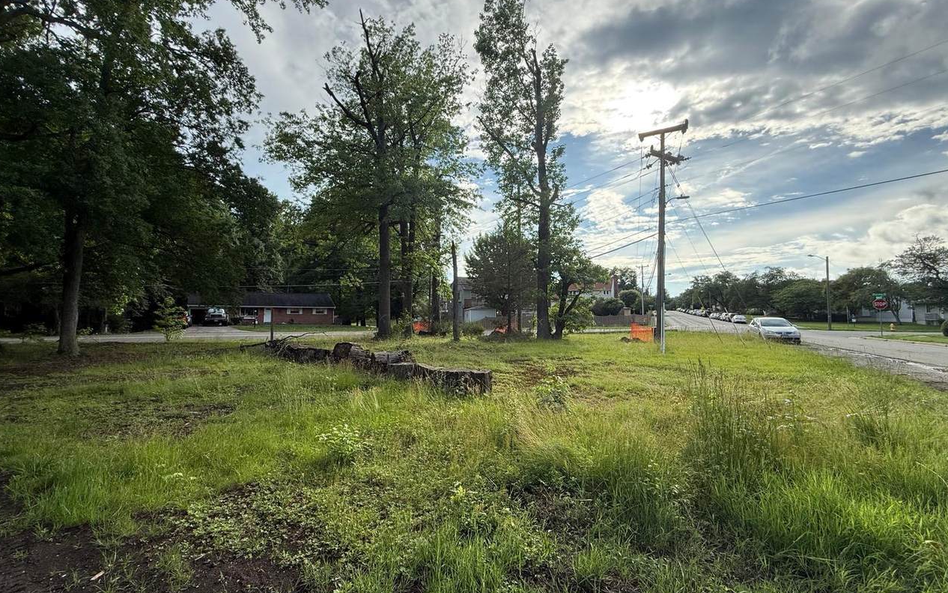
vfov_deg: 74.8
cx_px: 471
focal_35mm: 15
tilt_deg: +4.1
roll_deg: -0.3
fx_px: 388
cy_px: 291
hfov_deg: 101.5
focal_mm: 2.22
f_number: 2.2
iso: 64
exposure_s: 1/1189
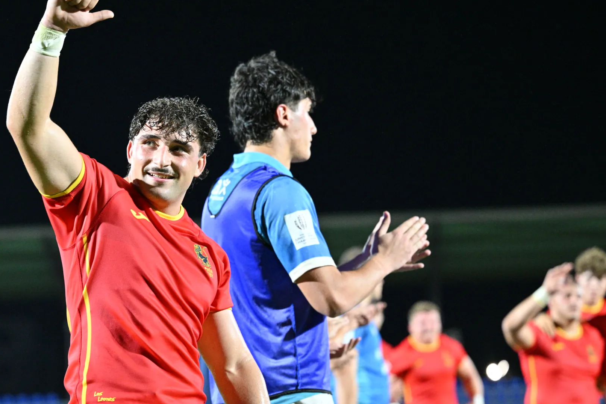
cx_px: 183
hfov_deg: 13.3
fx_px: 2592
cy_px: 266
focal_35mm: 154
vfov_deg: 8.9
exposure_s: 1/640
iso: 3600
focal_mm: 97
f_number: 2.8
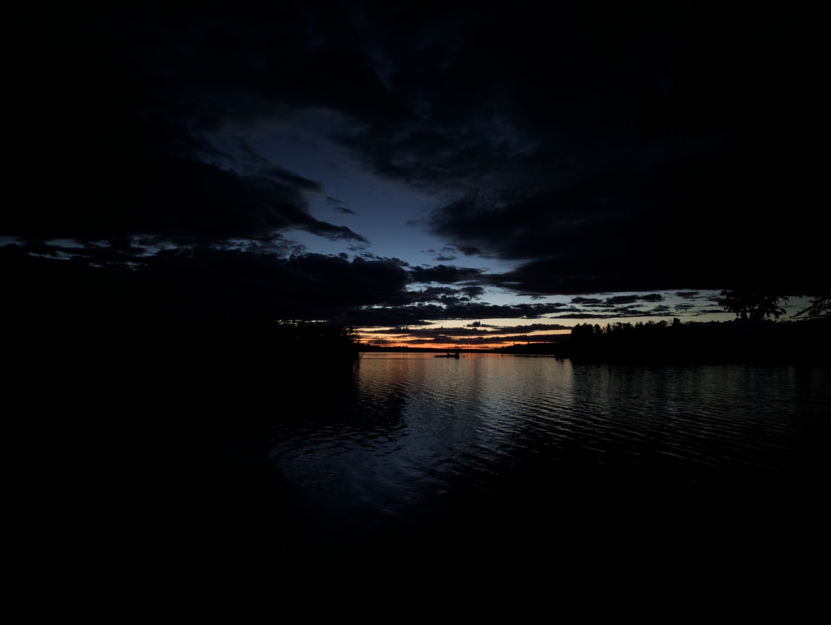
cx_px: 416
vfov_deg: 56.9
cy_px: 312
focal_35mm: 24
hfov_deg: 71.5
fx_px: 577
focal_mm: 6.9
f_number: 1.68
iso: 3380
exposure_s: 1/14.9
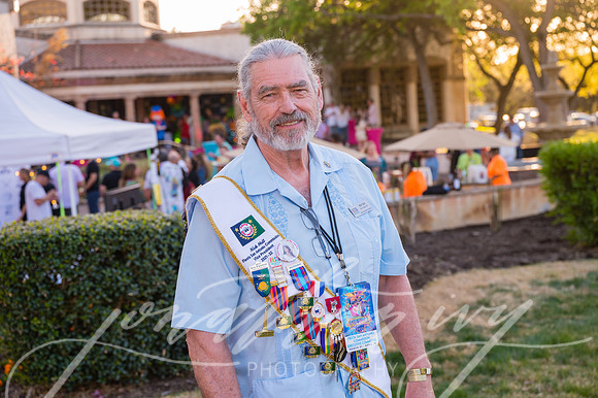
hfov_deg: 36.3
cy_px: 199
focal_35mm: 55
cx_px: 299
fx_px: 913
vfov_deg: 24.6
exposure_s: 1/250
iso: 250
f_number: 4.5
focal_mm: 55
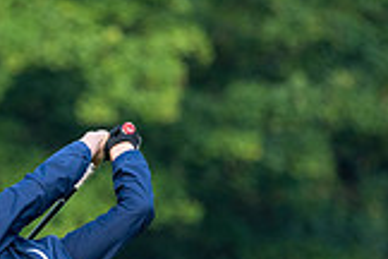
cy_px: 414
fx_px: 11574
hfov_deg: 1.9
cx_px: -290
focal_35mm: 1074
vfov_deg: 1.3
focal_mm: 300
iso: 400
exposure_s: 1/800
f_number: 5.6
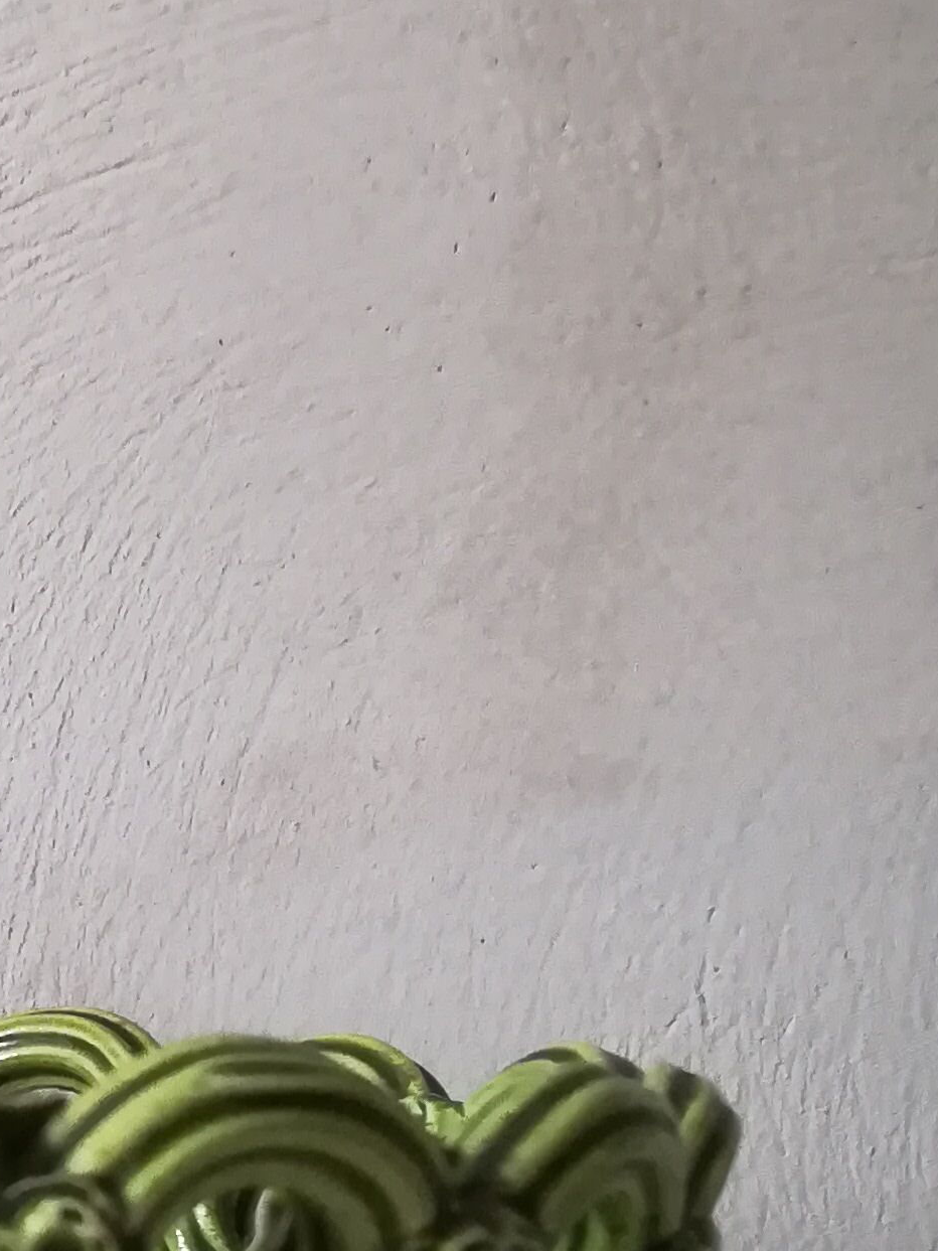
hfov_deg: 16.2
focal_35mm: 83
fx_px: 2999
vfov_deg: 23.0
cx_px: -496
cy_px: 1090
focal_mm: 3.83
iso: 640
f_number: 2.2
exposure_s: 1/20
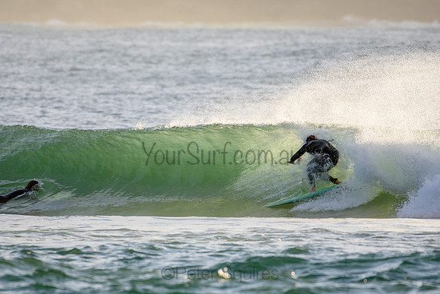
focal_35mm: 750
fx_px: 9168
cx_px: 220
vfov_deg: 1.8
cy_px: 147
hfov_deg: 2.7
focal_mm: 500
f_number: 5.6
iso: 500
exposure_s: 1/2000
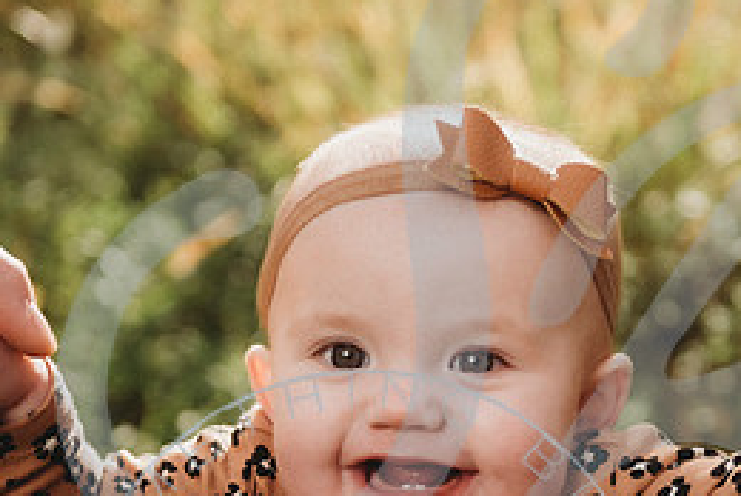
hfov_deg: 19.0
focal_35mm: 107
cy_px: 423
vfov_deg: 12.8
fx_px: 2205
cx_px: 507
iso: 100
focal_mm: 48
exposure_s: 1/800
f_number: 2.8
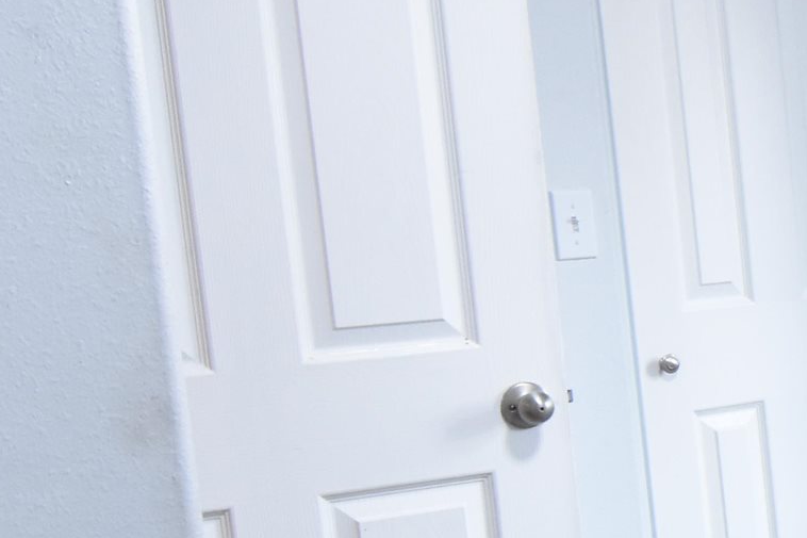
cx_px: 1320
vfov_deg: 17.2
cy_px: 404
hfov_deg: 20.5
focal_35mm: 79
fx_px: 1771
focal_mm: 13
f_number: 8
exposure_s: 1/20
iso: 1600
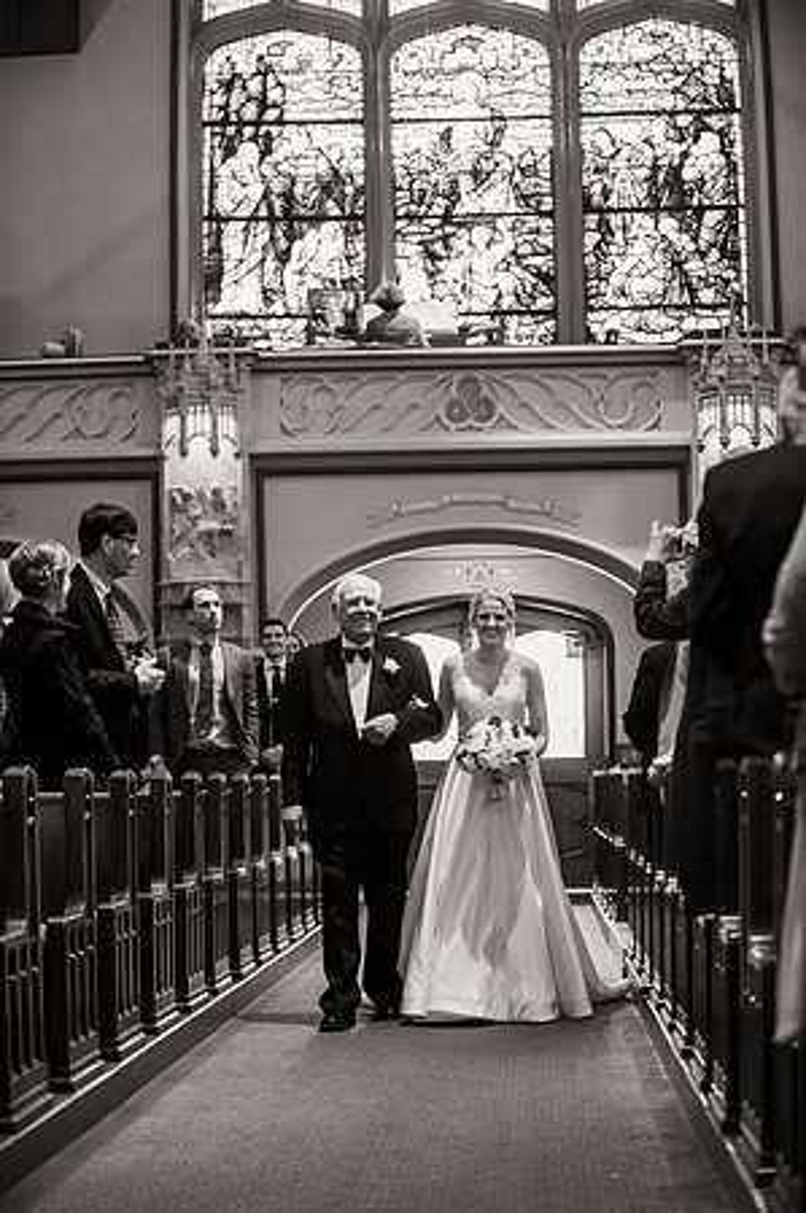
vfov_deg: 28.9
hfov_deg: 19.4
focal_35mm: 70
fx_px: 2356
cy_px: 606
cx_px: 403
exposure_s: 1/100
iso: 1600
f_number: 2.8
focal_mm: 70
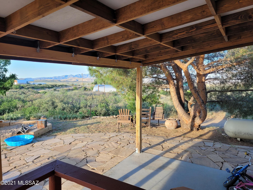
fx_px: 190
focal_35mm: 26
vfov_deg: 53.1
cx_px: 126
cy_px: 95
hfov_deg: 67.3
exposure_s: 1/287
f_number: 1.8
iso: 40
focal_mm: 5.4
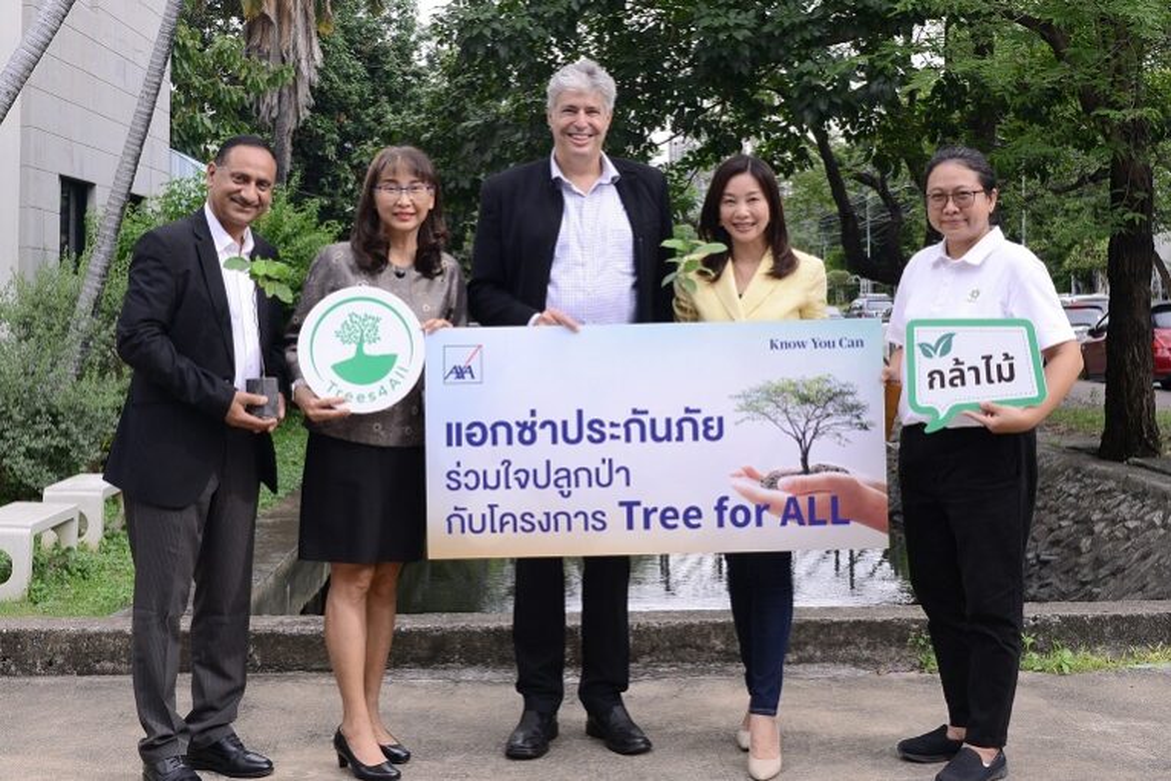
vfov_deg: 41.1
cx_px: 586
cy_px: 390
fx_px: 1041
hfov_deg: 58.7
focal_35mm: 32
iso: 800
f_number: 8
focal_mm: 32
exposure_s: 1/250
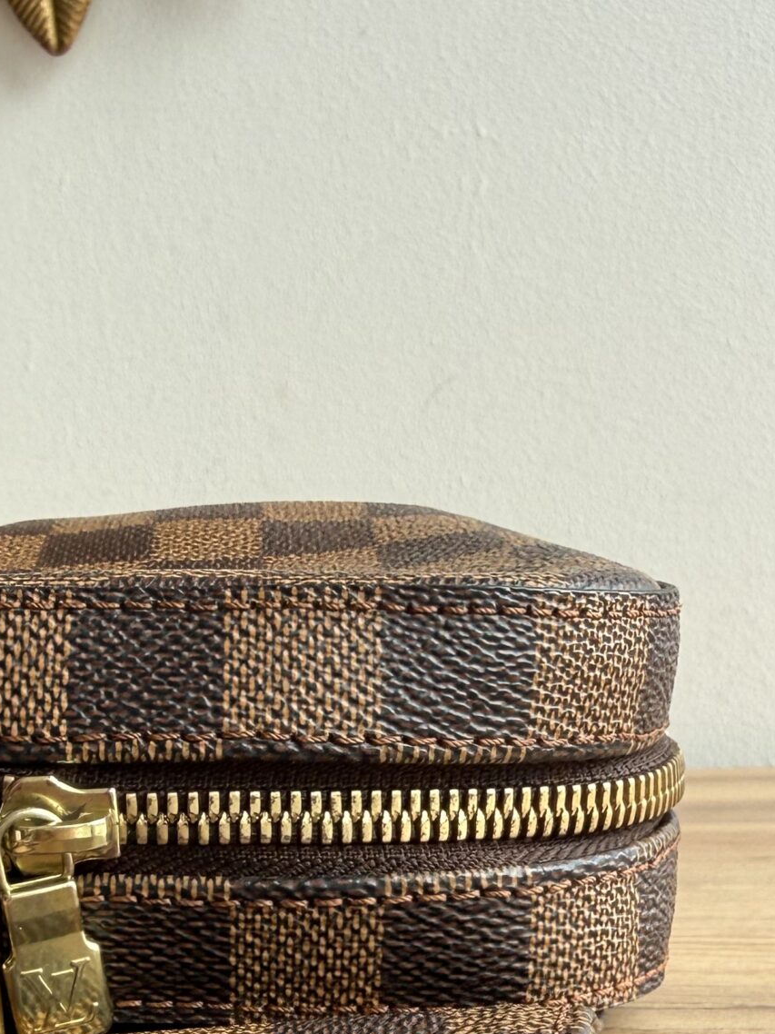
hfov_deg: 26.6
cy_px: 974
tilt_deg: -6.9
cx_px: 165
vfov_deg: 33.3
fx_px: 1613
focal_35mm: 54
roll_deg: +1.7
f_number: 2.2
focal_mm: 2.22
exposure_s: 1/140
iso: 40
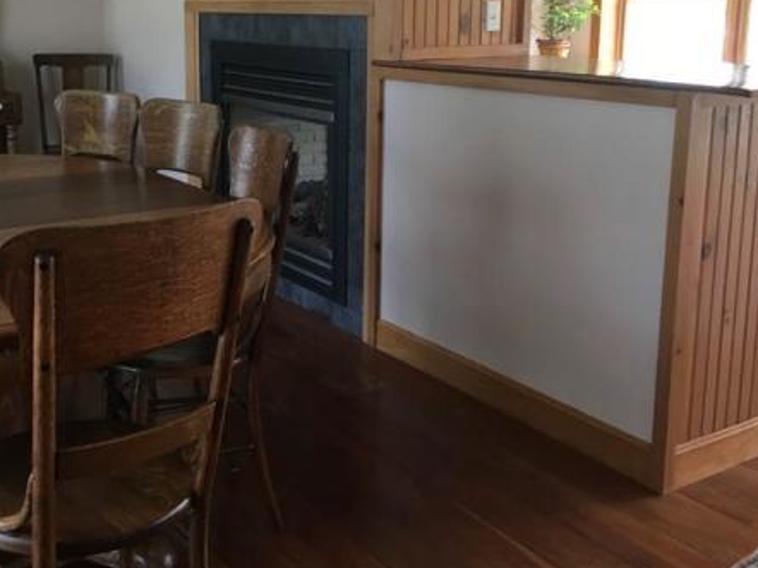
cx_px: 259
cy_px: 168
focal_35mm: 42
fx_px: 919
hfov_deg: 44.2
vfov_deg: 33.9
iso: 100
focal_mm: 4.15
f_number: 2.2
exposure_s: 1/30
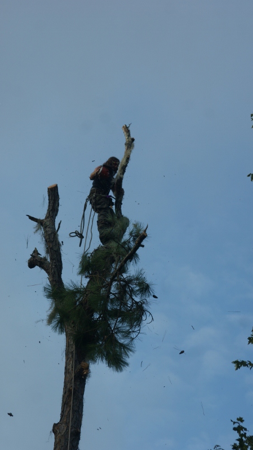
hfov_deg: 6.4
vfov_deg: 11.4
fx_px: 2251
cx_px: 112
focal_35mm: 189
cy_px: 225
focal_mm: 120
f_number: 6.3
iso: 100
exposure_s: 1/400
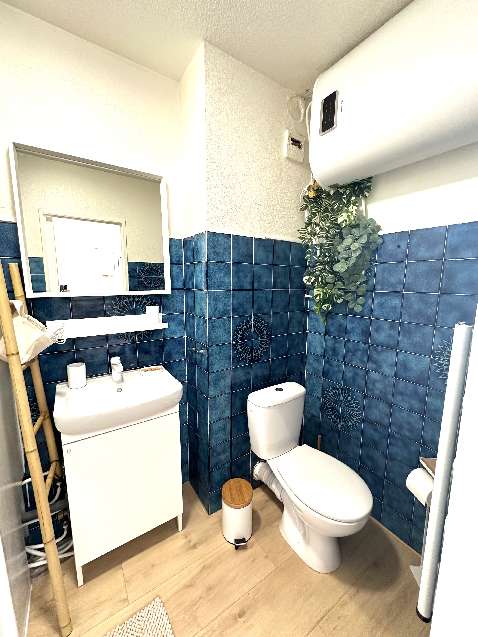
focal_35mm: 14
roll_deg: -0.6
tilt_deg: -8.1
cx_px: 239
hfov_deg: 85.7
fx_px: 258
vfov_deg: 102.1
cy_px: 318
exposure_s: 1/50
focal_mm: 2.22
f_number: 2.2
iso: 160
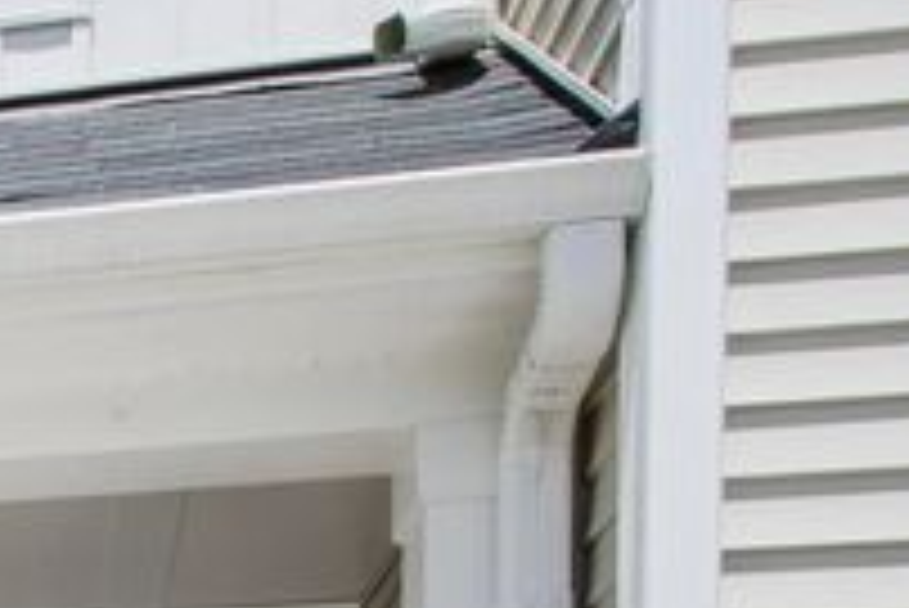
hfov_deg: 20.1
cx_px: -544
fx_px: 2111
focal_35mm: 84
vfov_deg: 14.3
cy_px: 1130
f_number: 8
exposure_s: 1/250
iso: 100
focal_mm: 11
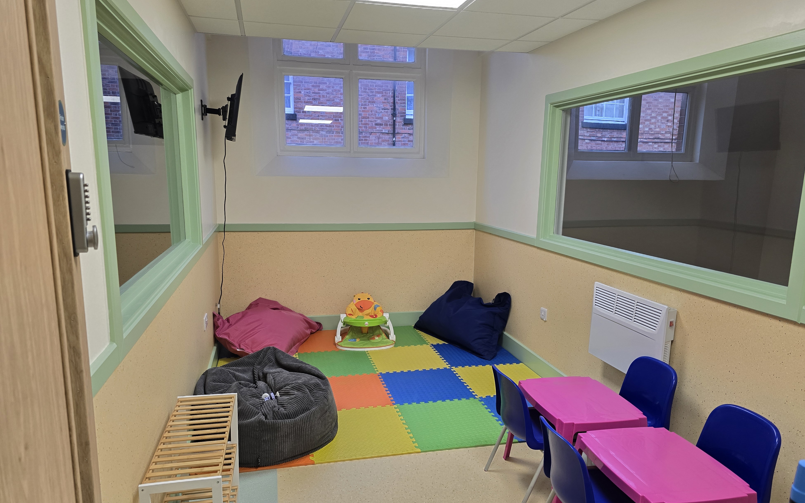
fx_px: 548
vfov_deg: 49.2
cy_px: 282
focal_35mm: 25
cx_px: 406
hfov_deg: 72.5
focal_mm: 6.3
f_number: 1.7
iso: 125
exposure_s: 1/100
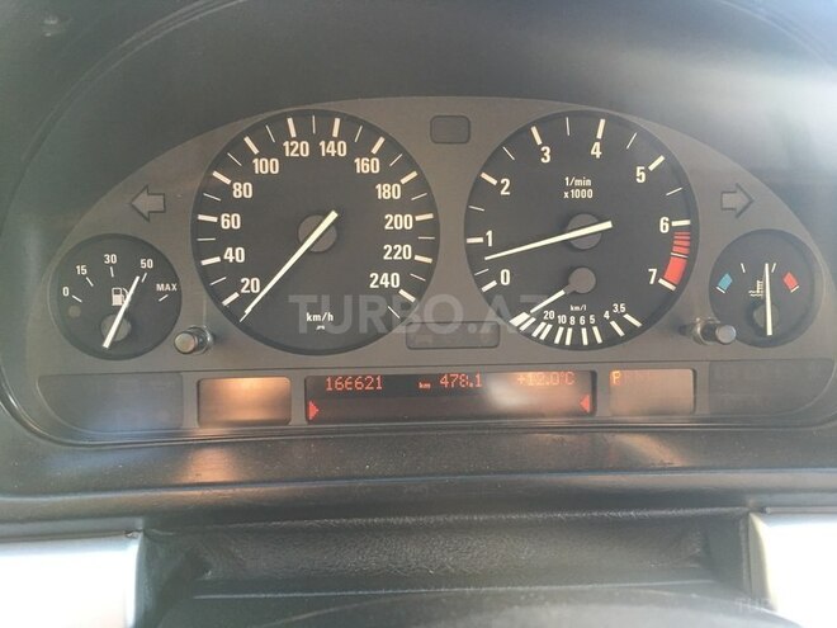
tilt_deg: -17.8
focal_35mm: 29
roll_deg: -1.1
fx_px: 701
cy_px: 314
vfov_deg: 48.2
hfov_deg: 61.7
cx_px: 418
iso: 64
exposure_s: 1/33
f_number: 2.2
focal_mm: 4.15
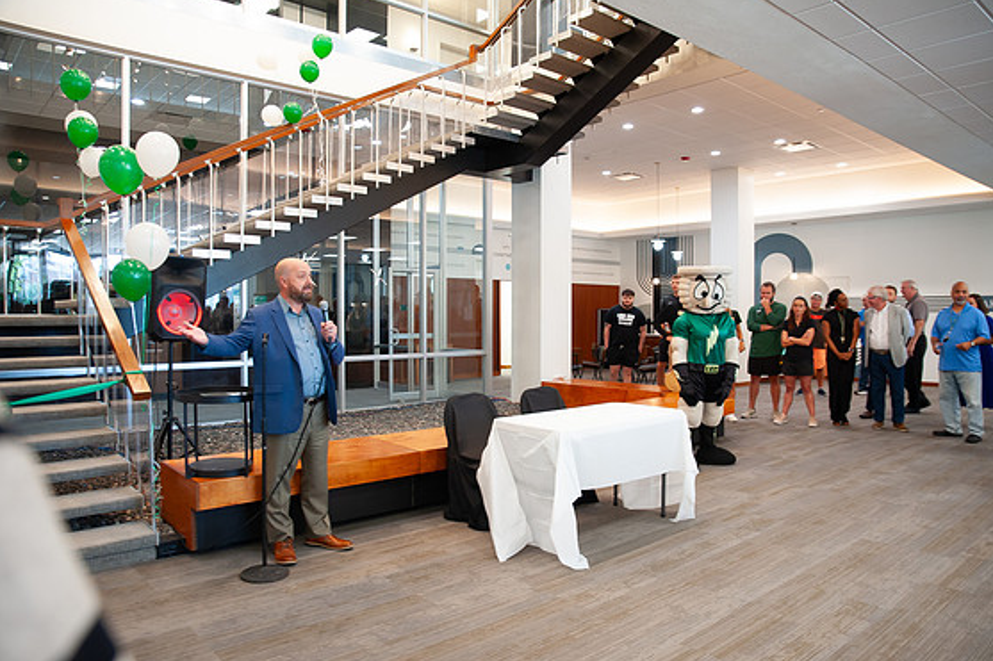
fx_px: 689
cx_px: 501
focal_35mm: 25
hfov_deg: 71.5
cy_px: 335
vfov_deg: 51.3
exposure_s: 1/125
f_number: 3.2
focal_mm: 24
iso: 1250
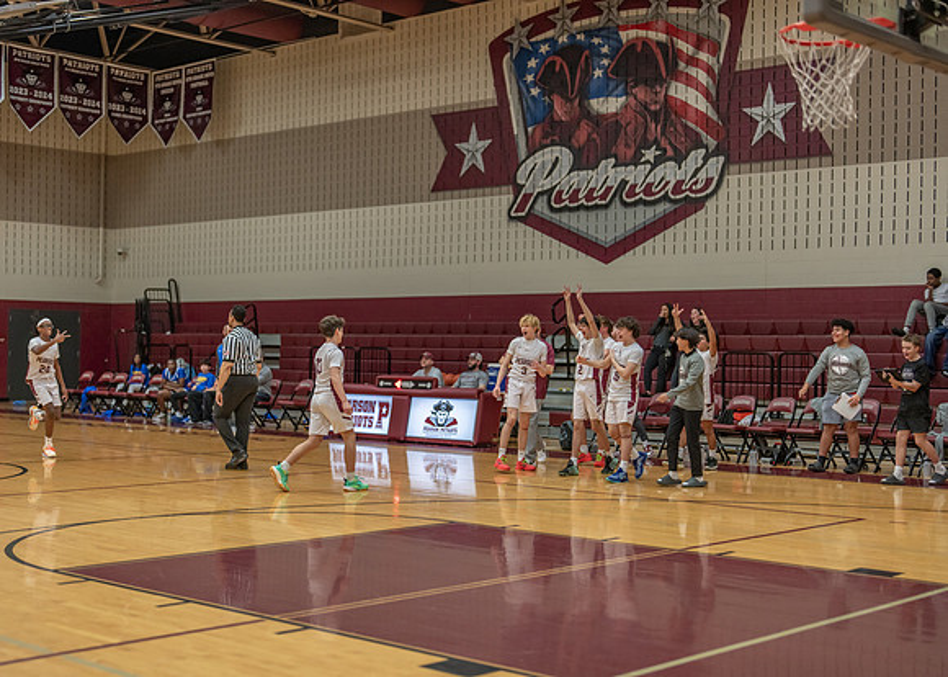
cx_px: 439
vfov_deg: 26.8
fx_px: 1421
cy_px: 339
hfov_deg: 36.9
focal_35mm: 53
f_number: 1.2
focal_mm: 50
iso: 640
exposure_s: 1/1000
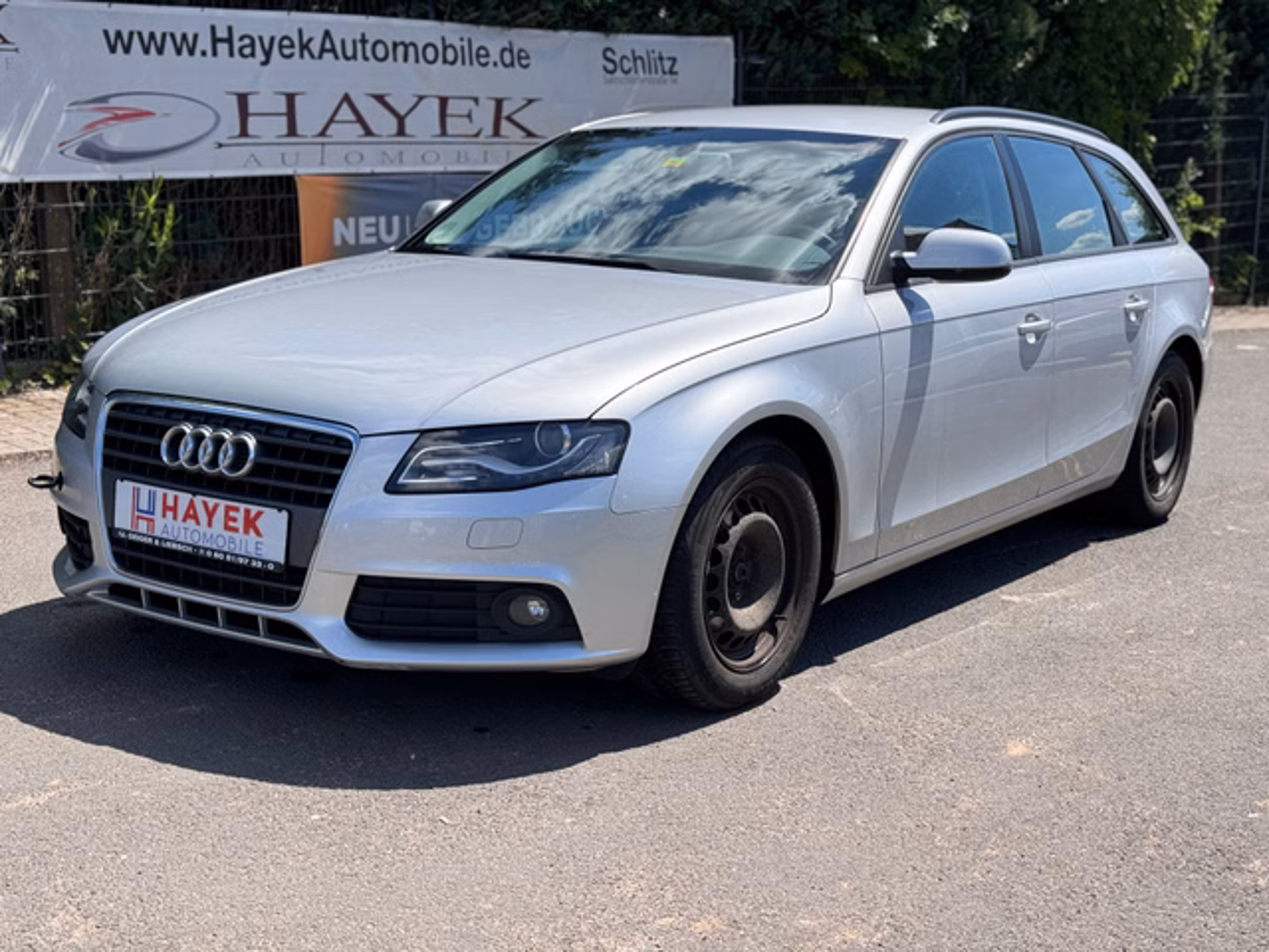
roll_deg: +0.3
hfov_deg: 39.7
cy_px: 476
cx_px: 634
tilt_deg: -12.5
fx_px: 1760
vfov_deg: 30.3
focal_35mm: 48
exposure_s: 1/3257
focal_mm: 6.76
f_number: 1.78
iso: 64
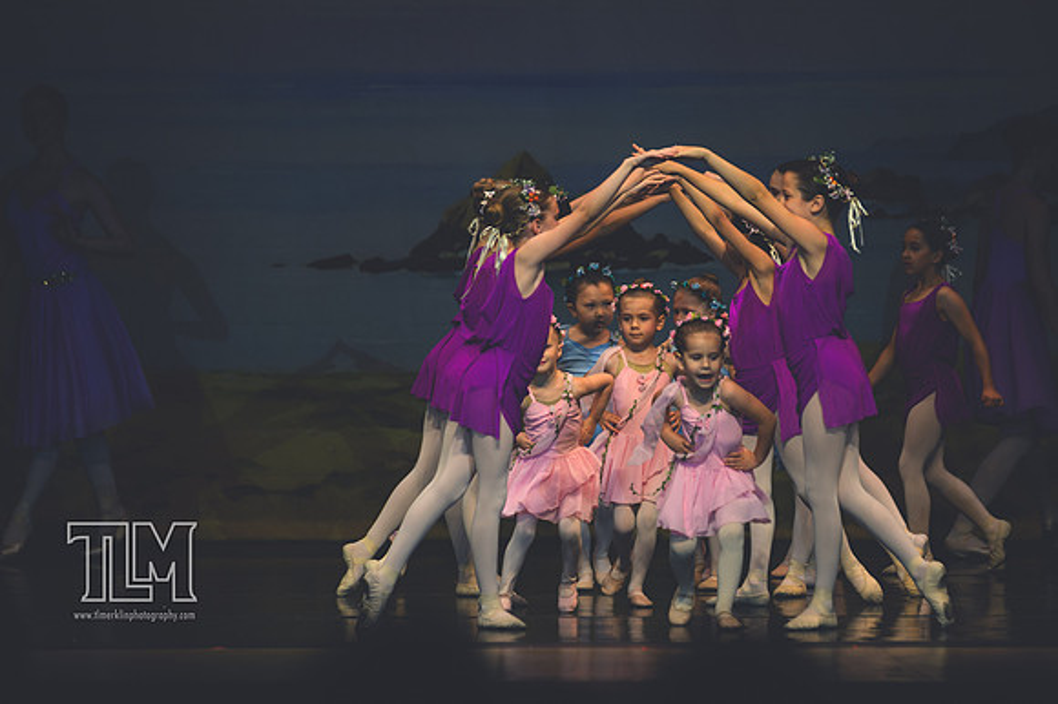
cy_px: 352
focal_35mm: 300
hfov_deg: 6.9
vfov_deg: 4.6
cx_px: 529
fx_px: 8811
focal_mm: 200
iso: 400
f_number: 2.8
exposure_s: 1/500
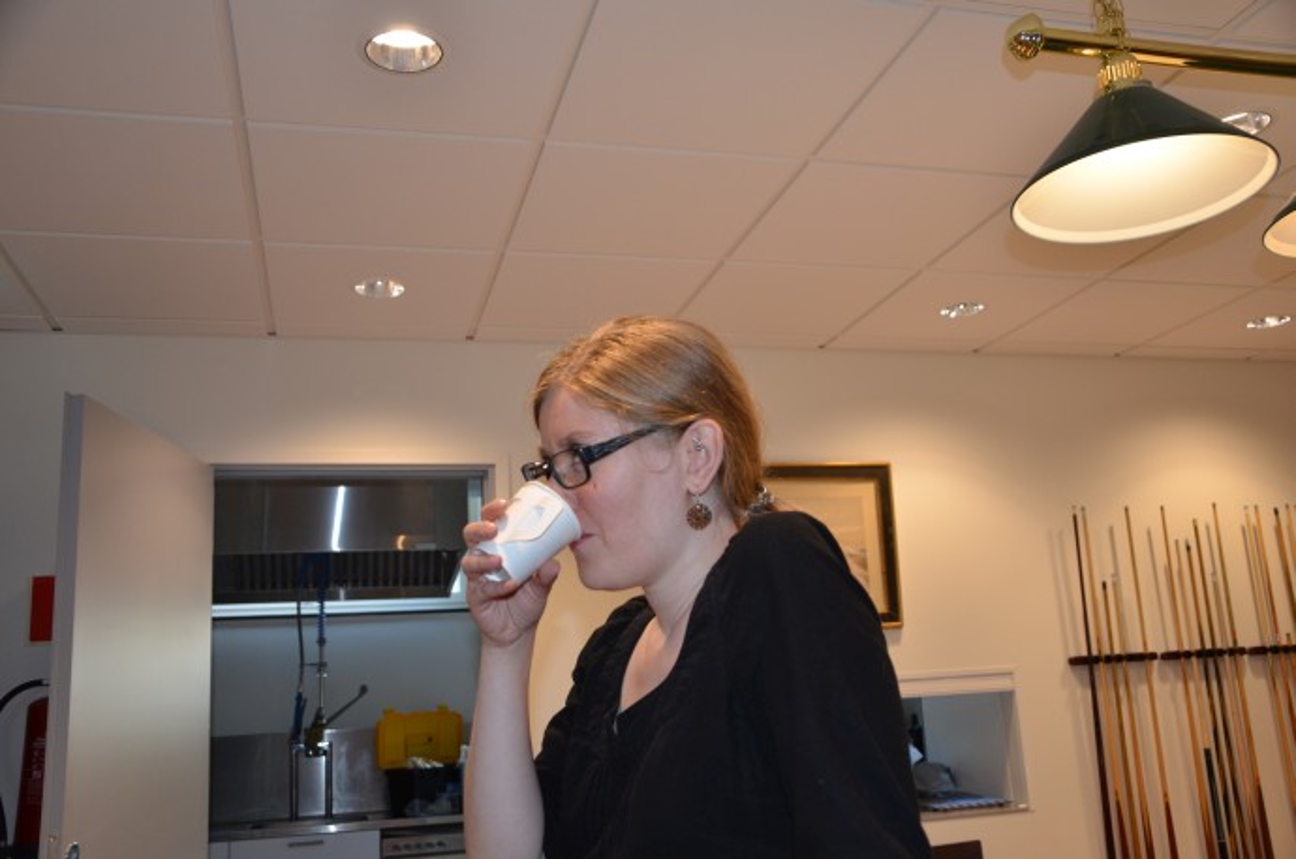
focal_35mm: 33
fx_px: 1186
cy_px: 430
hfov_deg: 57.3
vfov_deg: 39.8
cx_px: 648
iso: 400
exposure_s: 1/100
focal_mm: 22
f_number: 3.8
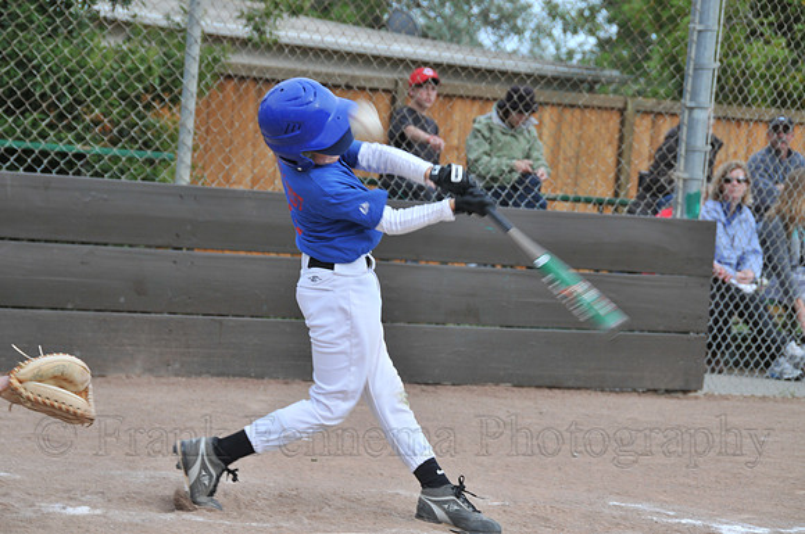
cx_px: 402
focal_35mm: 135
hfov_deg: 15.2
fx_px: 3015
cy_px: 267
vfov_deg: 10.1
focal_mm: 90
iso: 200
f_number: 8
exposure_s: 1/250
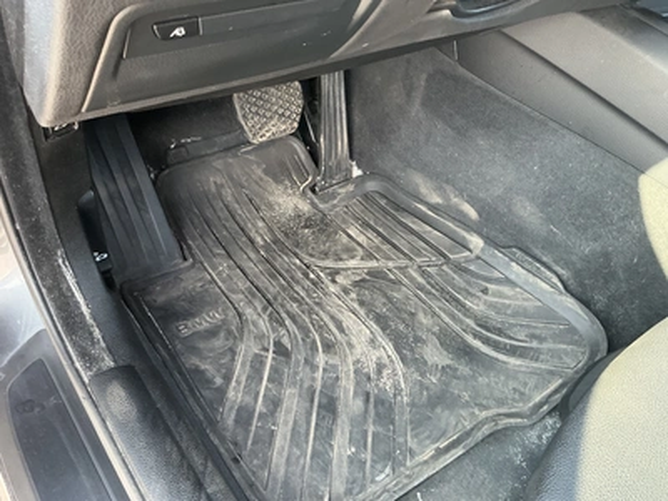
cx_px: 334
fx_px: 540
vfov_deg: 49.7
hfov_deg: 63.4
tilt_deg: -49.1
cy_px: 250
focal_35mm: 28
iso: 64
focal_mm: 3
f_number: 1.8
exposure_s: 1/63
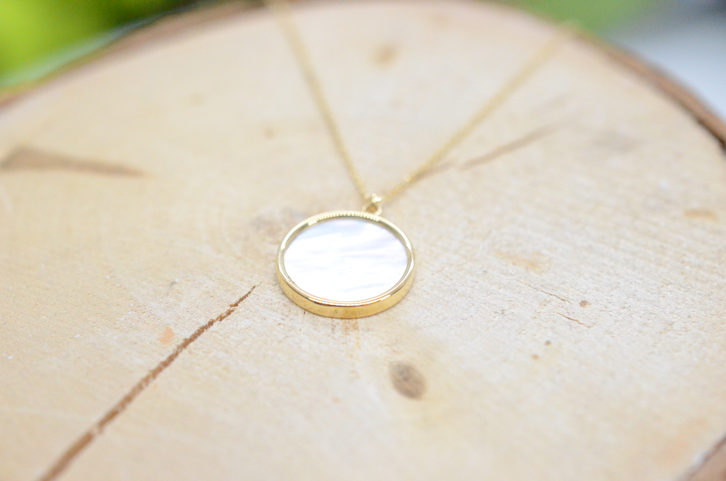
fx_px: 1207
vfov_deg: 22.5
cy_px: 240
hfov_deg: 33.5
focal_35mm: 60
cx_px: 363
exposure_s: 1/2500
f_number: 6.3
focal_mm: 40
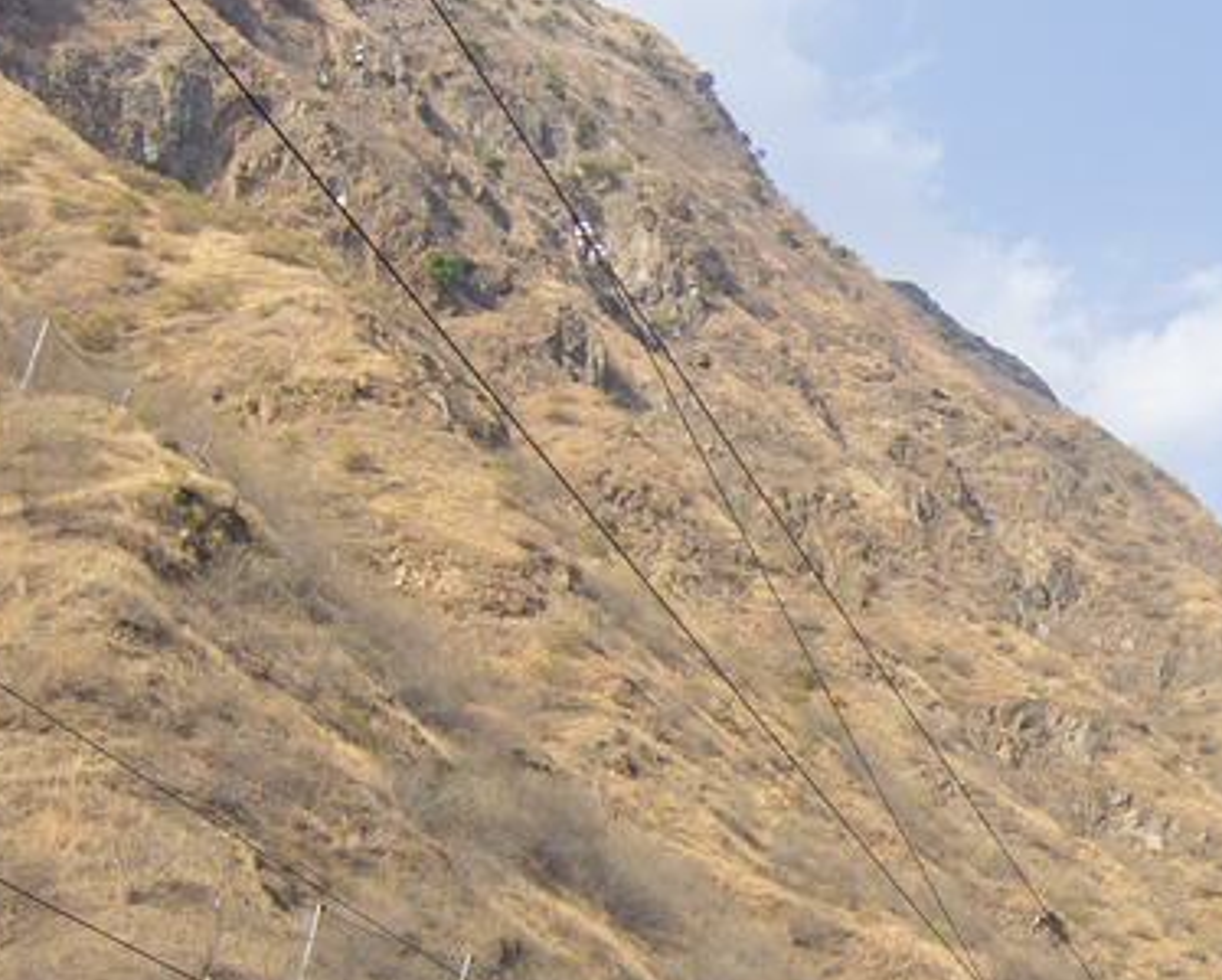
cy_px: 859
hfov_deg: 22.2
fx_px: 2875
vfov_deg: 19.0
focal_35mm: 79
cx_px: 1467
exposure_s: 1/400
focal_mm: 11
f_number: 4
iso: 100
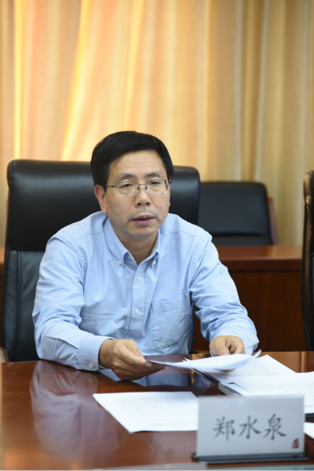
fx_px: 1570
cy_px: 236
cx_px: 157
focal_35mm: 120
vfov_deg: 17.1
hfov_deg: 11.4
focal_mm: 120
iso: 640
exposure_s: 1/100
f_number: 4
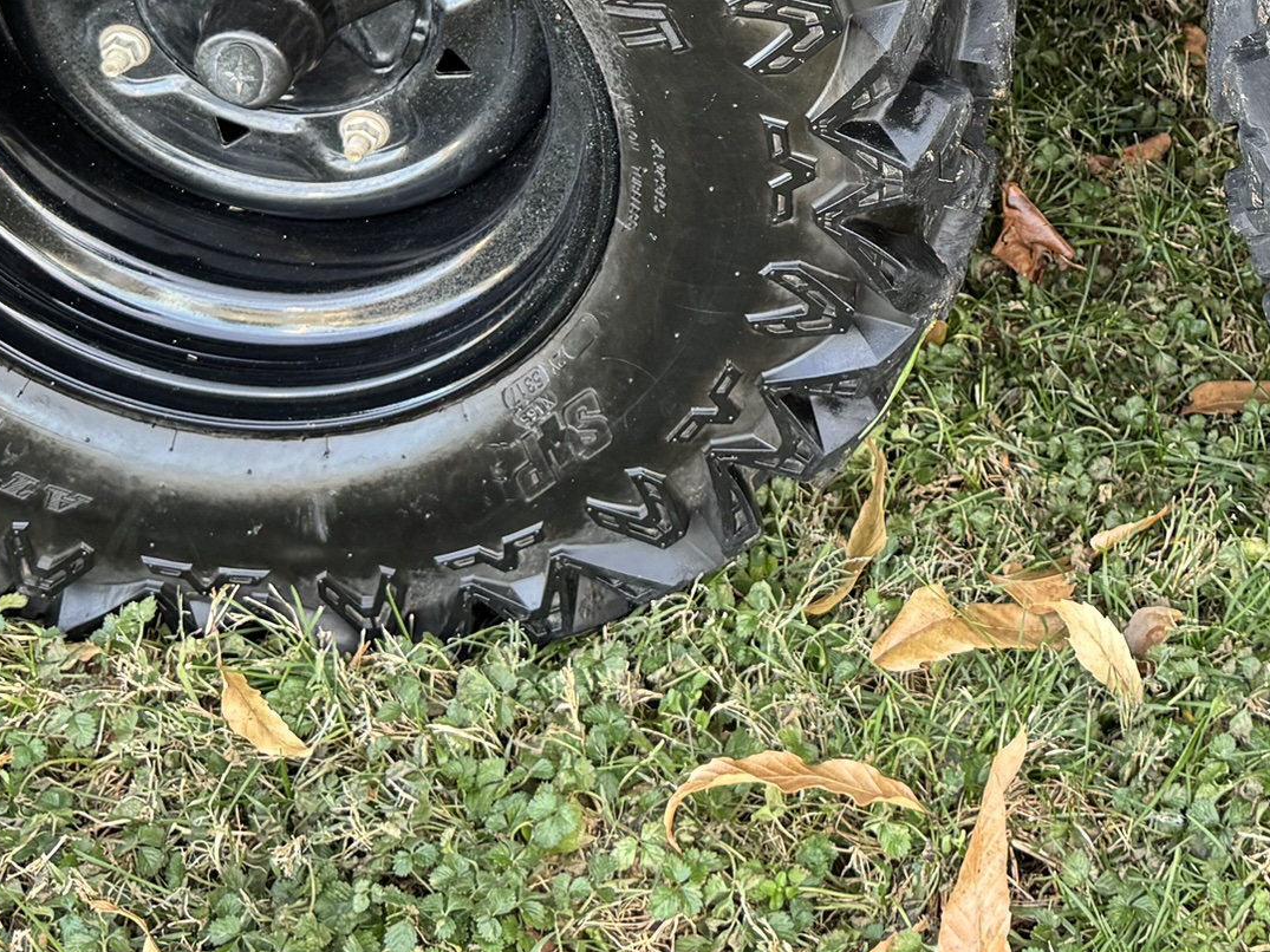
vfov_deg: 20.3
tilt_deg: -30.7
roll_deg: -0.5
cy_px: -241
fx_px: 2458
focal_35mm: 67
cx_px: 1095
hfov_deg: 28.1
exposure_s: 1/121
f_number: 1.78
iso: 160
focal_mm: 6.76
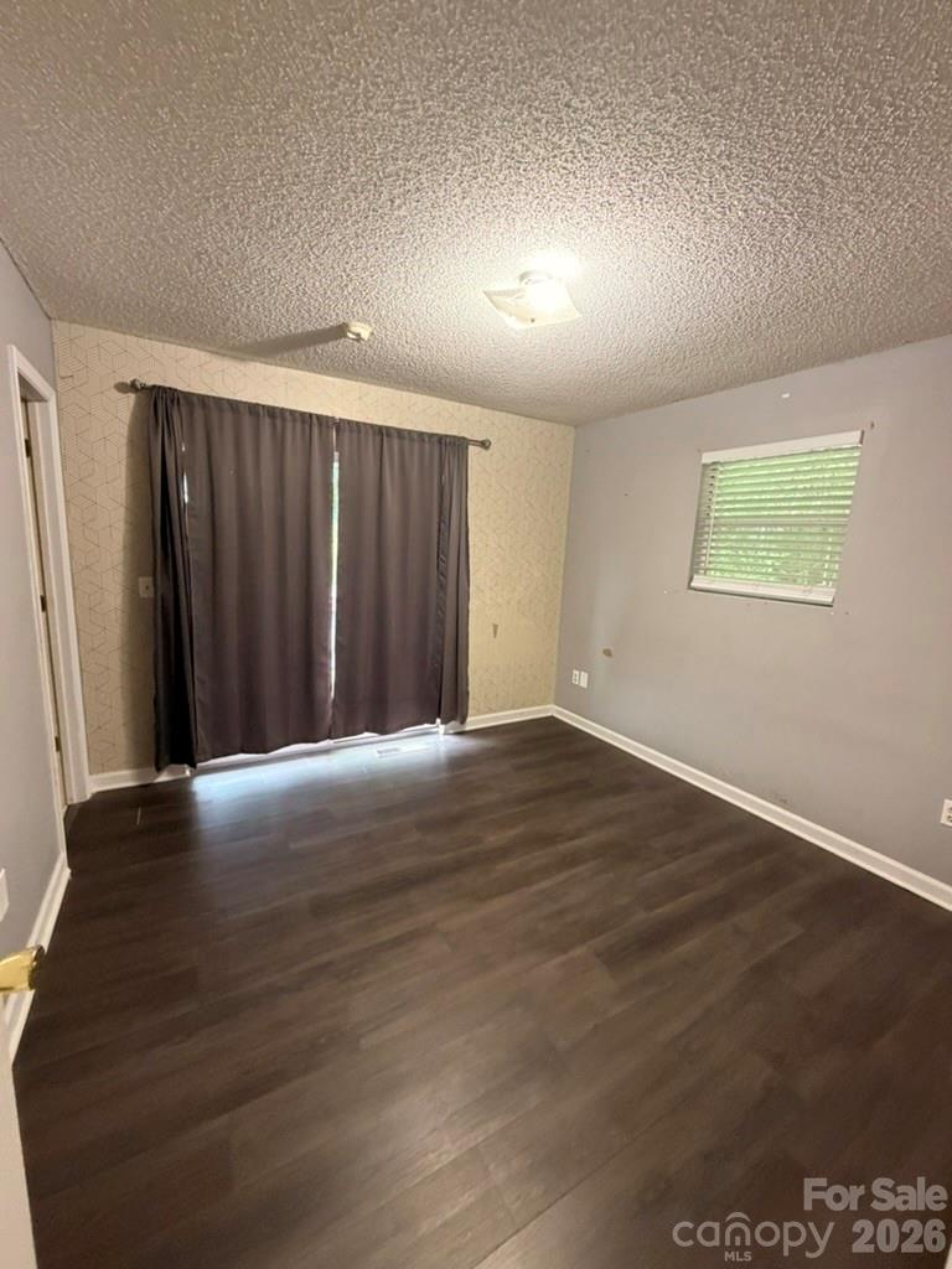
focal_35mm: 14
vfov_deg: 102.1
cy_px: 634
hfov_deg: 85.7
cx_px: 476
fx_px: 513
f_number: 2.2
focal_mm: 2.22
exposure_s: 1/60
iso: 500
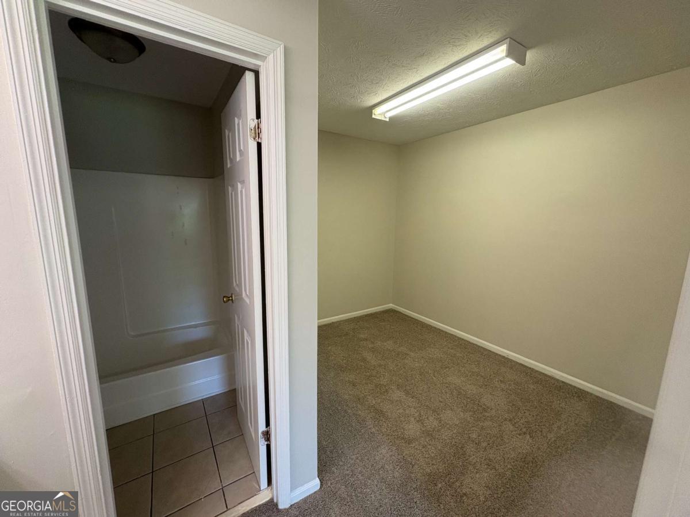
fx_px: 279
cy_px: 258
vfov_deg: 85.7
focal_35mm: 14
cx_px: 345
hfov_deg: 102.1
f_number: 2.2
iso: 160
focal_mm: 2.22
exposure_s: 1/60
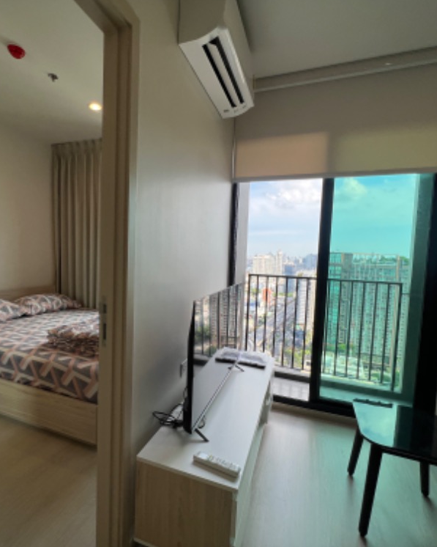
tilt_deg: -2.6
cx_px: 192
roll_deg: -1.9
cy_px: 273
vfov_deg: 89.6
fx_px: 275
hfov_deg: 76.7
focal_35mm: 17
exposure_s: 1/264
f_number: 1.8
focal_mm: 1.57
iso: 32
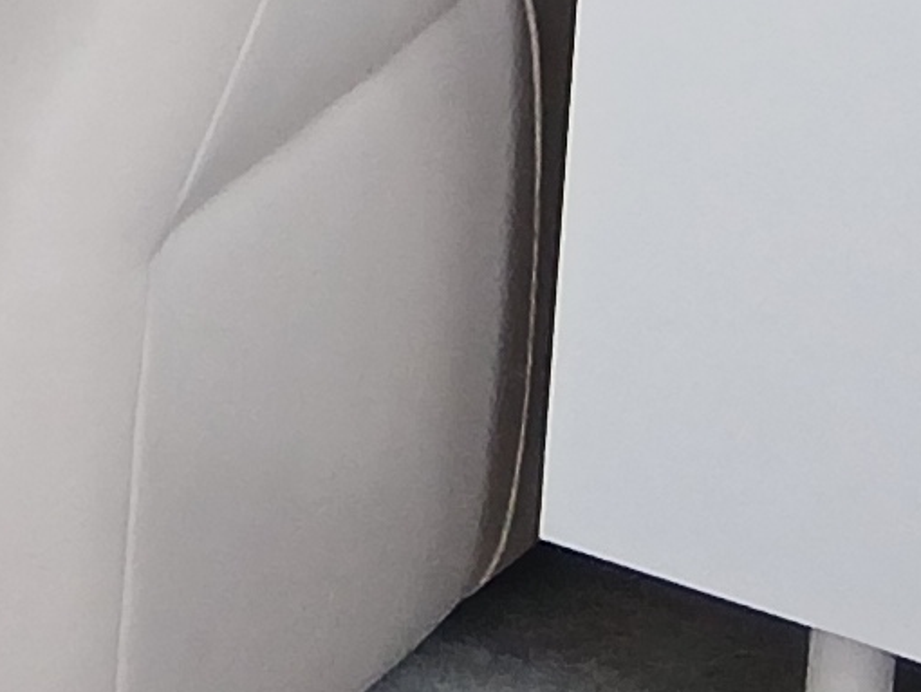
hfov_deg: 8.3
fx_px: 5537
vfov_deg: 6.7
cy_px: -1043
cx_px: -1658
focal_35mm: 208
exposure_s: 1/50
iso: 100
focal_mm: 3.98
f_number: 1.8
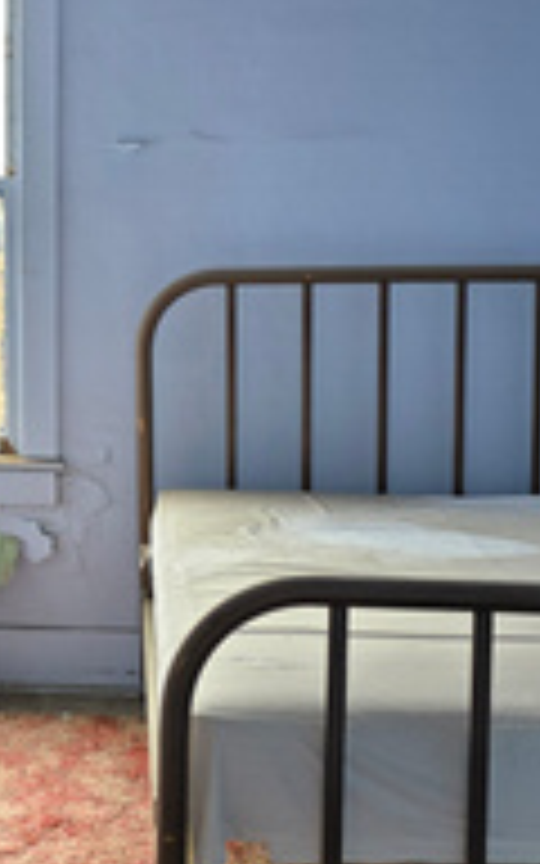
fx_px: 1436
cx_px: -45
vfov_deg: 33.4
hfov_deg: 20.4
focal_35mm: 61
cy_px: 346
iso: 50
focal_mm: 6.3
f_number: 1.7
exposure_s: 1/180
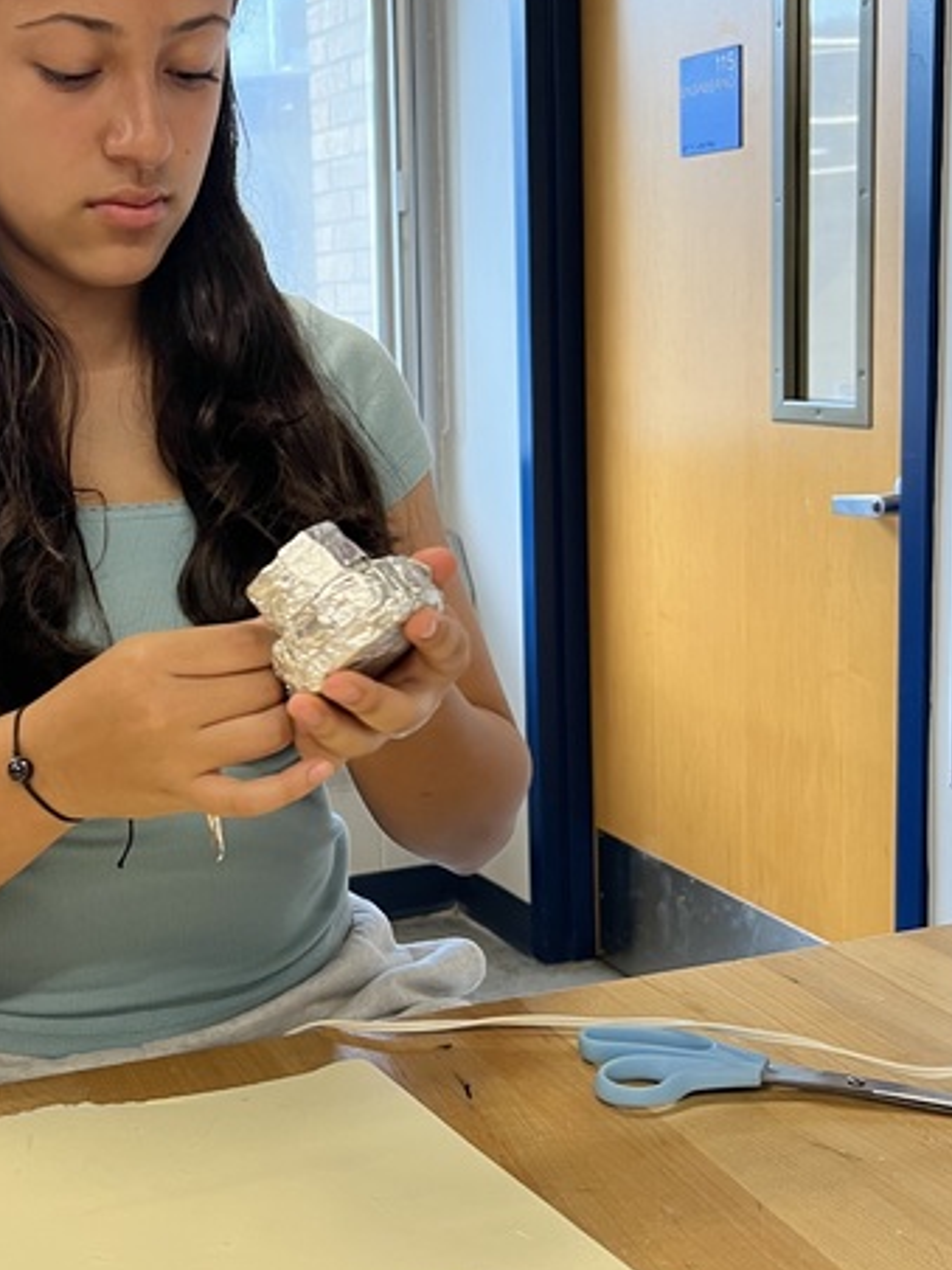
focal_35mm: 46
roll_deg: +3.4
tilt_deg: -8.7
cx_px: 157
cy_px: 587
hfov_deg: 30.6
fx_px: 1687
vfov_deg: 41.2
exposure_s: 1/60
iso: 100
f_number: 1.5
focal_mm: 5.7
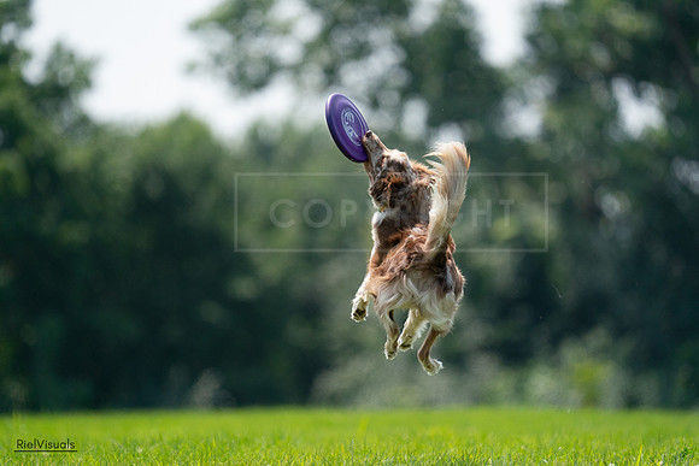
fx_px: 11652
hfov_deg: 3.4
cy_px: 233
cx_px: 350
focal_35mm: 600
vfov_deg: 2.3
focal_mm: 600
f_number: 6.3
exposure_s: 1/4000
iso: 1600
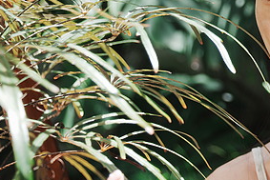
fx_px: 852
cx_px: 343
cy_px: 53
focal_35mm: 114
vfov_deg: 12.1
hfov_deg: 17.0
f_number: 4
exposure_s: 1/320
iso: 100
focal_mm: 41.2
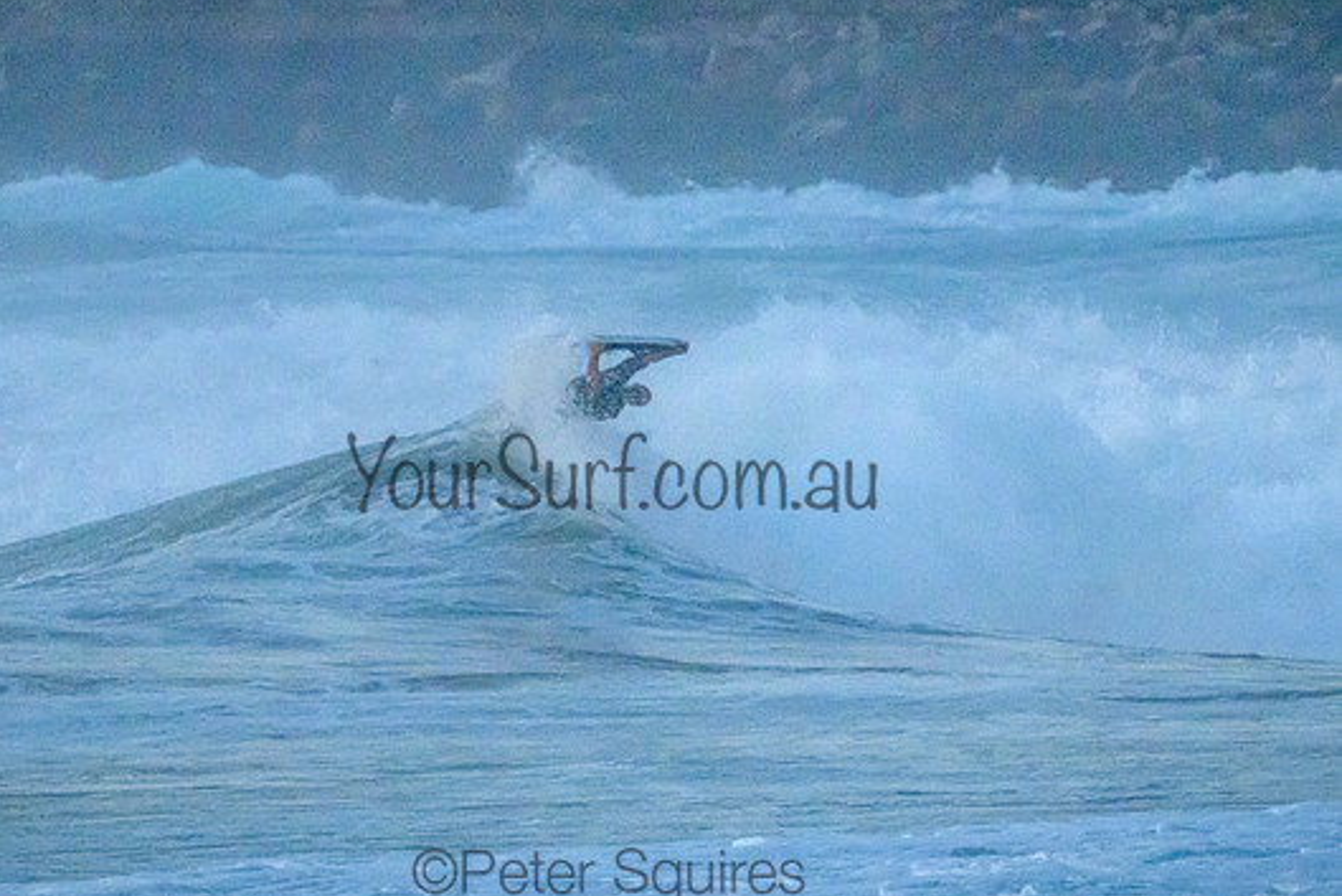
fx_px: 44892
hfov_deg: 1.7
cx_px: 682
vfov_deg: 1.1
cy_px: 503
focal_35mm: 1204
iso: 18000
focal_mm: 800
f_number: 11
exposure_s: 1/2000
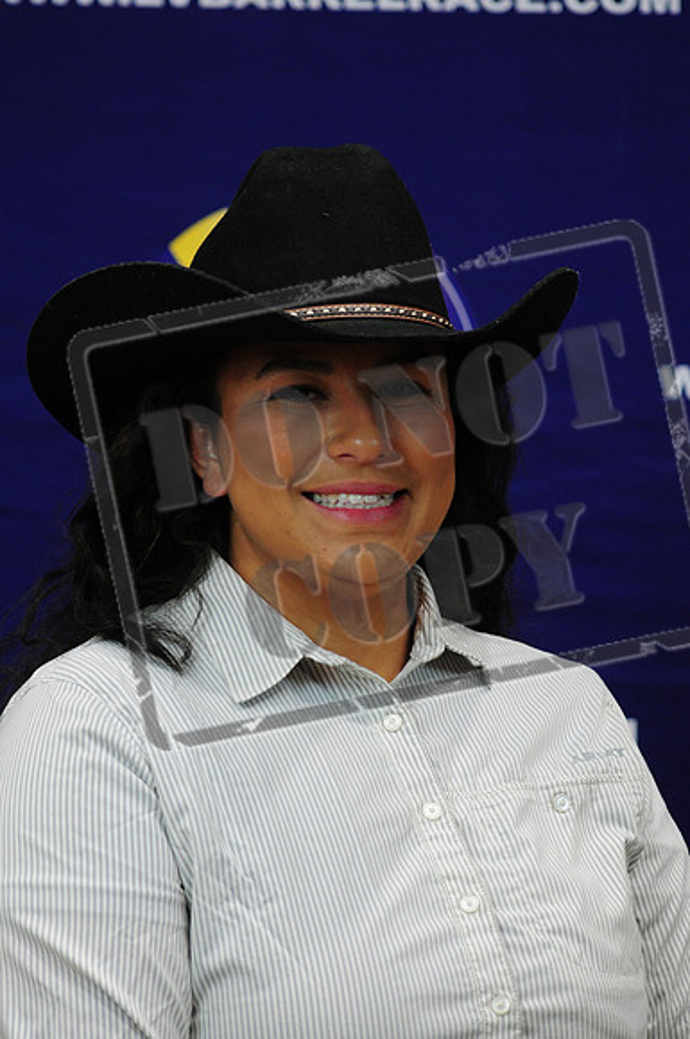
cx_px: 345
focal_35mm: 123
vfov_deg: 16.7
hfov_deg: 11.1
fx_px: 3547
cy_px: 520
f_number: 4
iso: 640
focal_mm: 82
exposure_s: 1/125
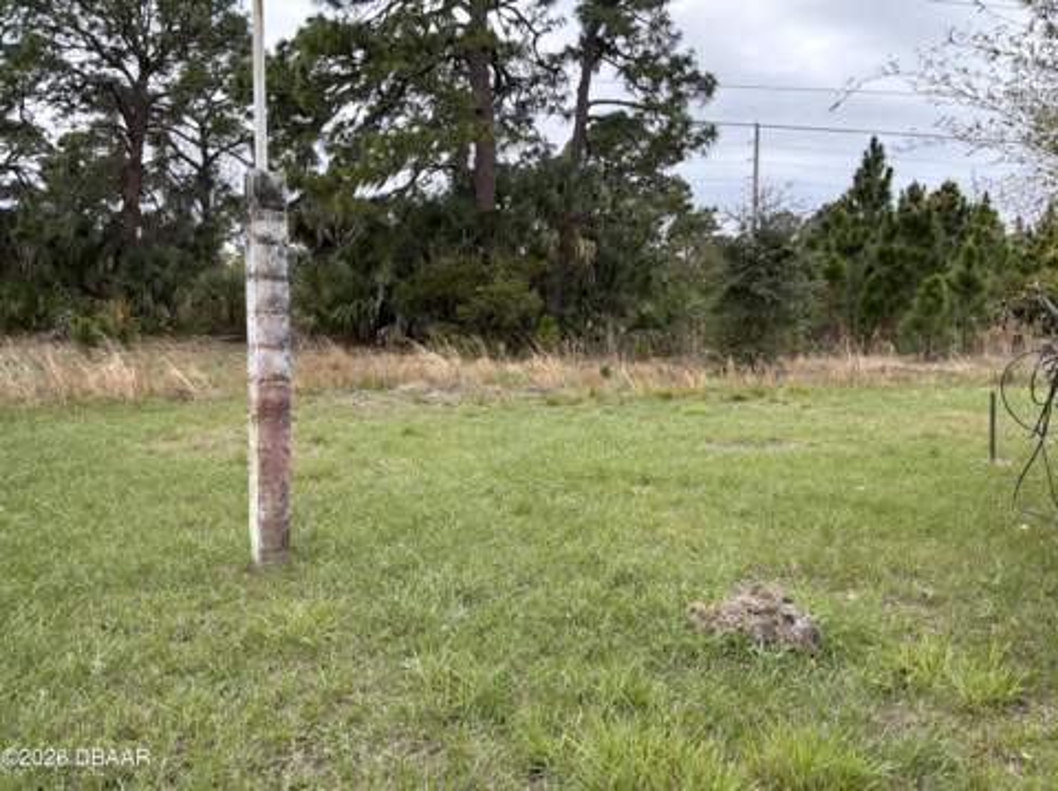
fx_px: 855
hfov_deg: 63.5
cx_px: 529
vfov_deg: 49.7
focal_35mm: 28
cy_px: 396
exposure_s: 1/312
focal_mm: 3
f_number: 1.8
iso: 25
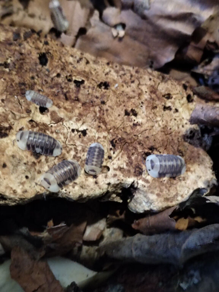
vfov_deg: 37.5
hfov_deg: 28.5
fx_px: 430
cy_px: 146
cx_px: 110
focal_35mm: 51
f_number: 1.8
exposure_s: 1/12.5
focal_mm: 4.75
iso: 3071
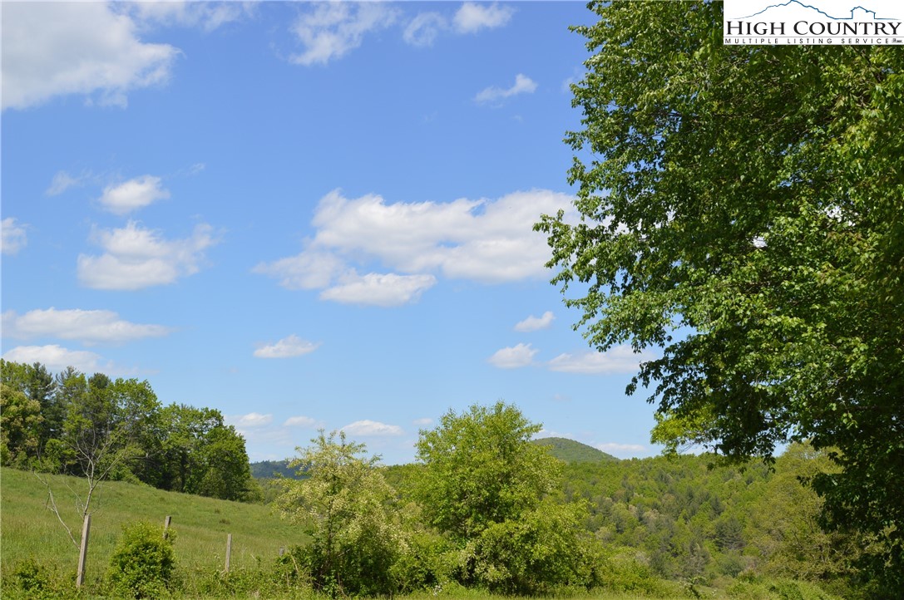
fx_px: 1204
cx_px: 452
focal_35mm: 48
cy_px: 300
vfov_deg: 28.0
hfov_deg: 41.2
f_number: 8
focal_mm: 32
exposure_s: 1/250
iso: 100
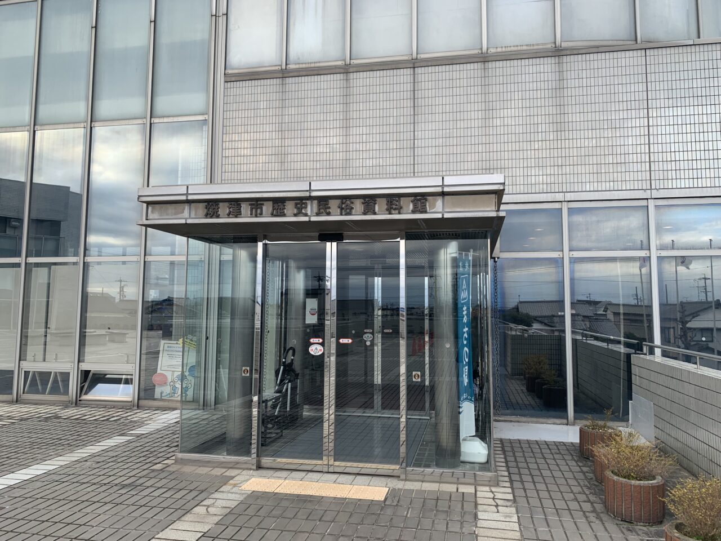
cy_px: 270
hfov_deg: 67.3
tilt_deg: +5.6
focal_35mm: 26
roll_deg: -1.0
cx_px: 360
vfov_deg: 53.1
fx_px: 542
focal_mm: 4.25
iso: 25
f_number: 1.8
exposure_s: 1/669
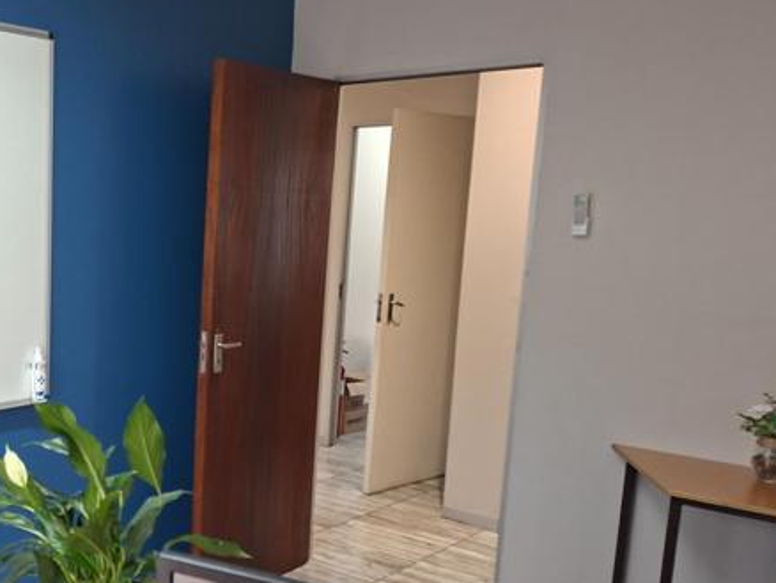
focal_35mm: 42
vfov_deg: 34.2
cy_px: 370
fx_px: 942
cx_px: 90
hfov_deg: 41.5
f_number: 1.8
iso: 320
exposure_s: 1/30
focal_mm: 5.54
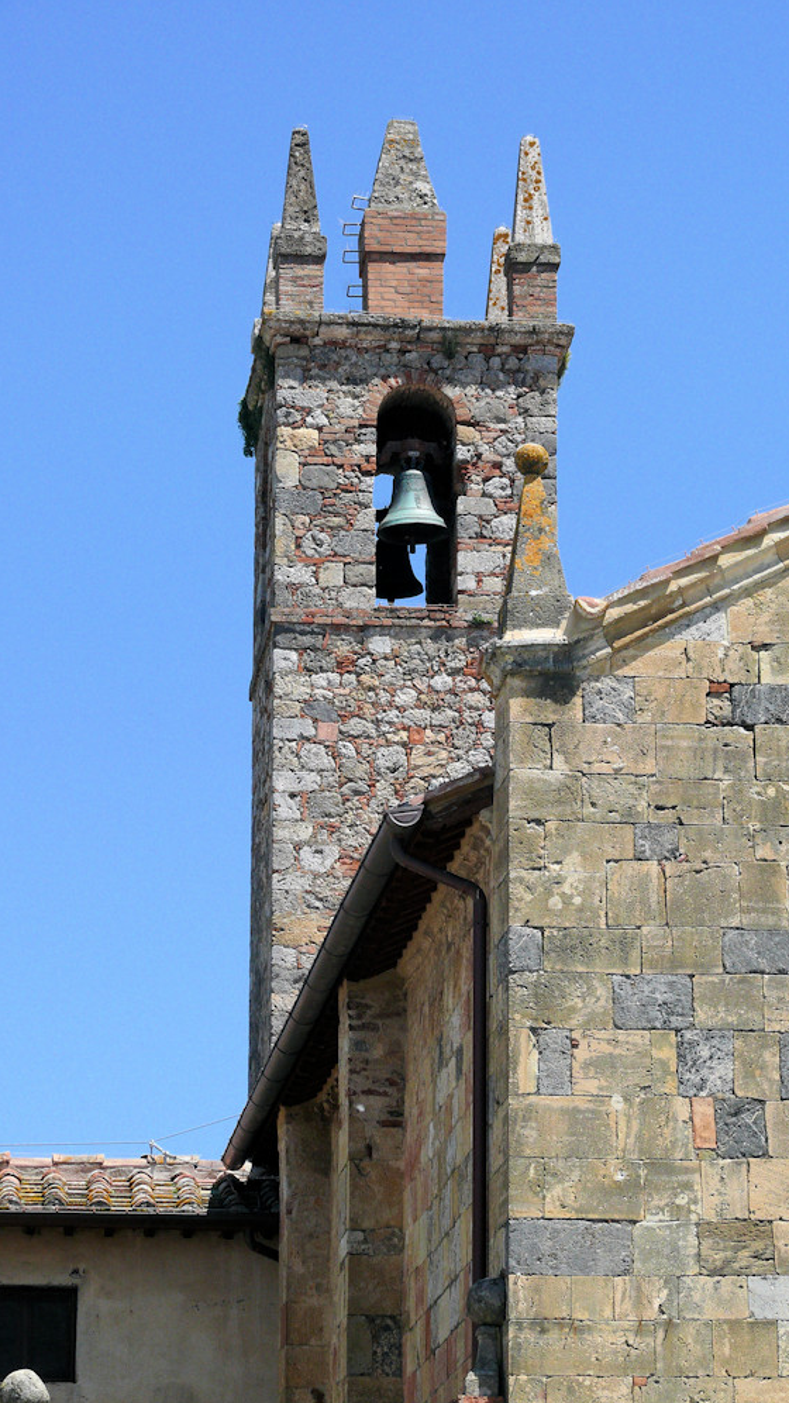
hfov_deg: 10.4
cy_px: 703
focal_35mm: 116
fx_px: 4316
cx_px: 480
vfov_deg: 18.5
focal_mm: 22.4
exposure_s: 1/500
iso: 100
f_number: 6.3
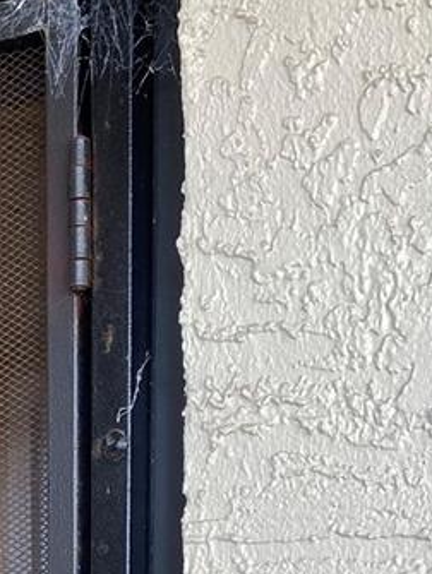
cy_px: 930
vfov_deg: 18.1
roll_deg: +1.4
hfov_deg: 15.3
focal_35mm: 93
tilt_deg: -10.2
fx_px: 1545
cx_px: -94
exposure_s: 1/116
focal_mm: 4.25
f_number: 1.8
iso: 50
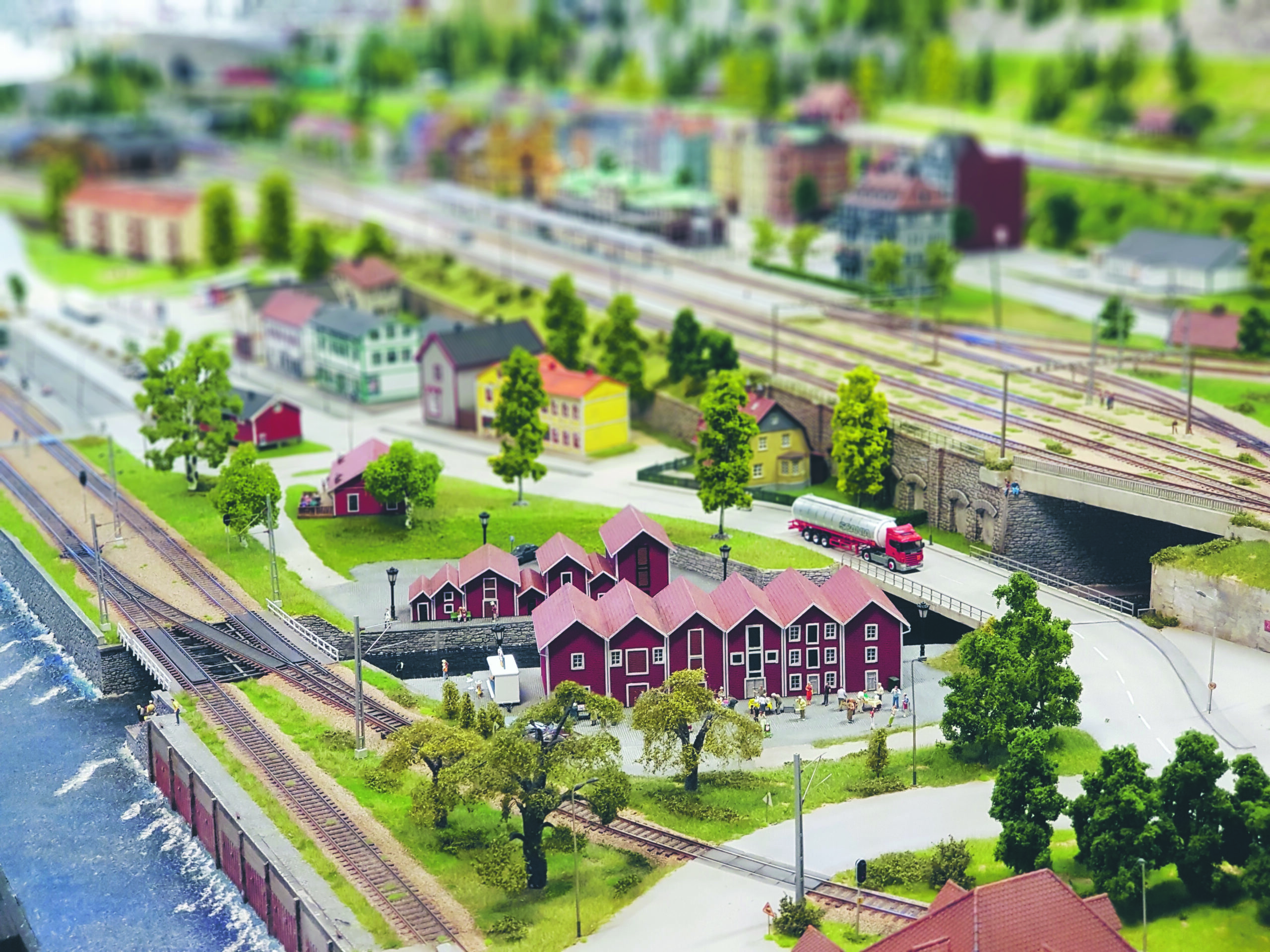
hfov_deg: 36.8
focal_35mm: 52
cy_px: 476
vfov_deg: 28.0
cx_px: 635
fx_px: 1908
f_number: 2.4
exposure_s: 1/33
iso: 200
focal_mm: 6
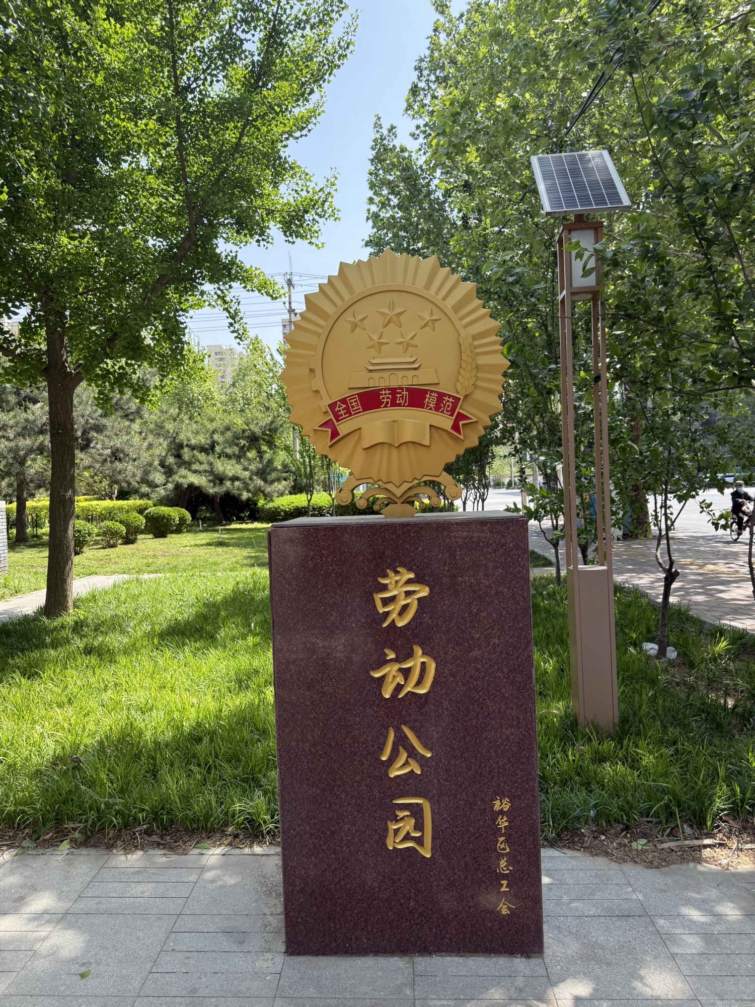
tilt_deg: -1.0
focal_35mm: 24
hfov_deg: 56.8
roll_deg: +2.3
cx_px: 378
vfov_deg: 71.6
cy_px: 504
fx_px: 698
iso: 100
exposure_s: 1/1464
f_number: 1.78
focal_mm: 6.76
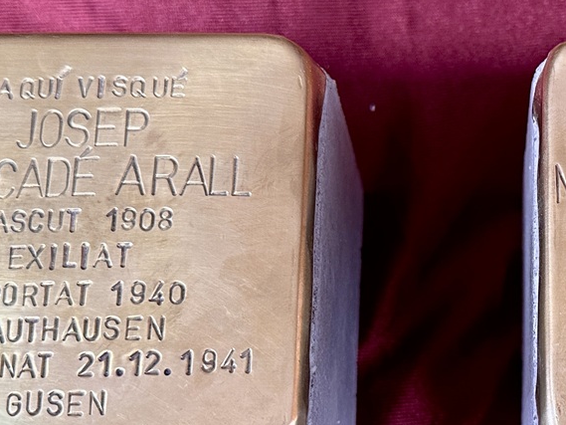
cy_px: 285
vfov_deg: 26.9
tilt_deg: -73.9
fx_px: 883
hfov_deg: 34.8
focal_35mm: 54
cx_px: 427
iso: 200
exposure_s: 1/50
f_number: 1.78
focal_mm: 6.86
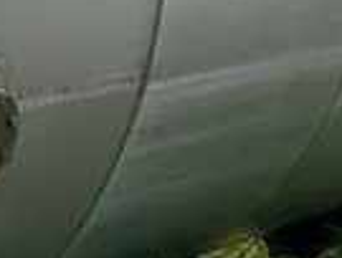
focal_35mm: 133
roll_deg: +1.6
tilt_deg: -0.8
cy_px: -153
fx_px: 1318
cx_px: 84
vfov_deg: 10.7
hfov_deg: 14.7
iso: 80
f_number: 1.78
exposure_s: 1/2959
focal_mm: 6.76
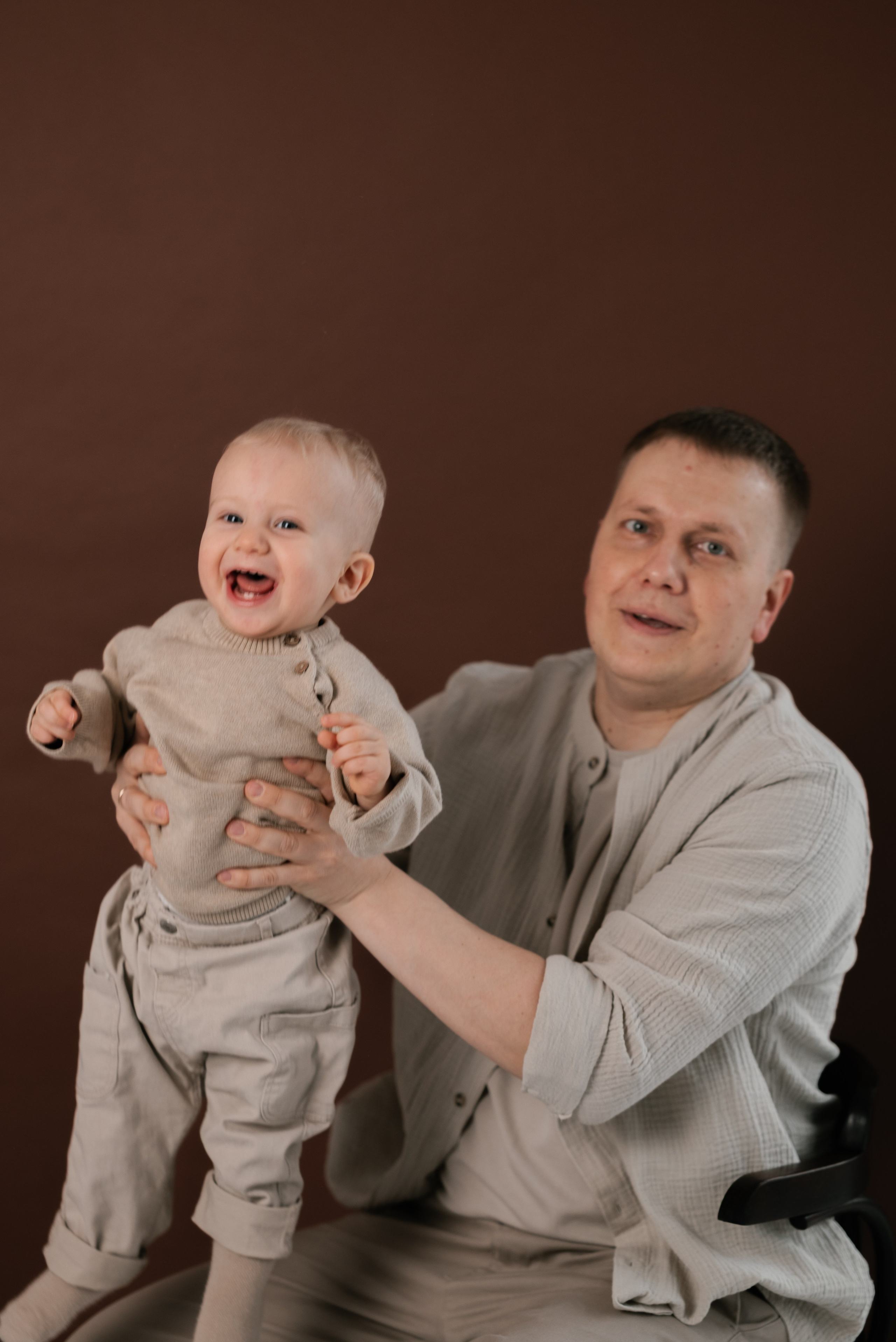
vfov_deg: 23.9
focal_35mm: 85
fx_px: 3170
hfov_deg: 16.1
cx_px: 448
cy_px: 671
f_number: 2.5
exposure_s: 1/250
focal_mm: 85
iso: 320
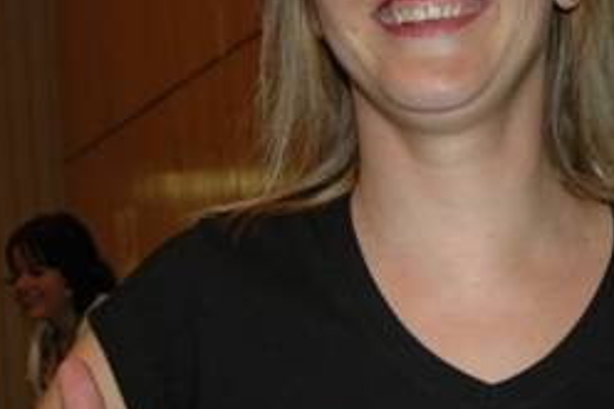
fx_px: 1449
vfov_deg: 16.0
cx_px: 441
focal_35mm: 85
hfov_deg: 23.7
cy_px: 290
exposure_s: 1/60
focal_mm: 22
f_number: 3.8
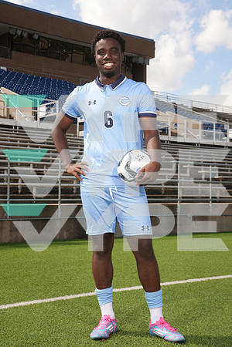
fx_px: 551
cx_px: 116
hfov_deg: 23.8
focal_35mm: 57
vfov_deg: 35.1
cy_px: 174
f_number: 8
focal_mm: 57
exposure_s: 1/200
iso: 100
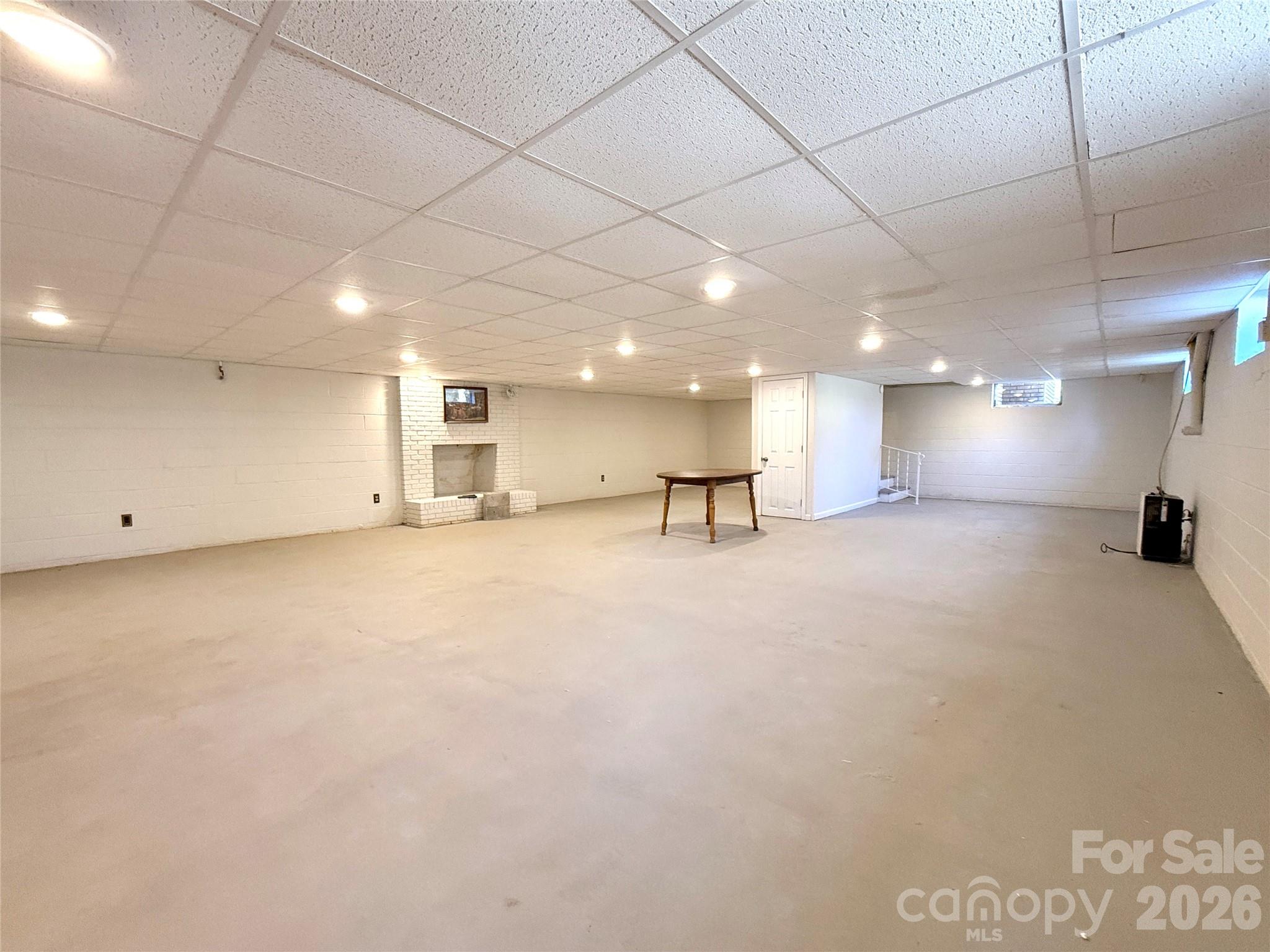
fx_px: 514
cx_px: 635
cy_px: 476
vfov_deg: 85.7
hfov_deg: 102.1
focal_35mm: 14
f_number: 2.2
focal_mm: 2.22
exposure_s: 1/120
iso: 400
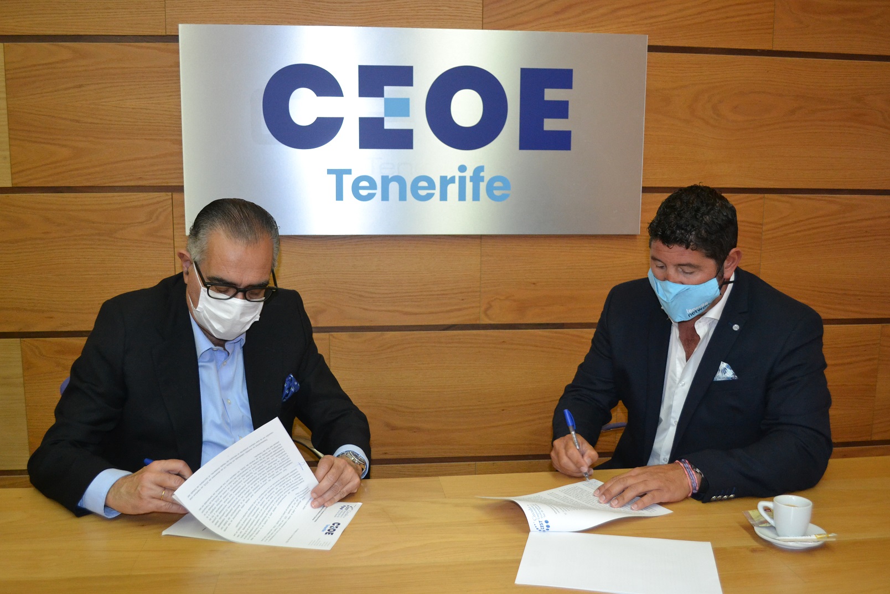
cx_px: 445
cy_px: 297
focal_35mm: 33
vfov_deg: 40.0
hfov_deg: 57.2
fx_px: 816
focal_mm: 22
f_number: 4
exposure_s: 1/60
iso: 1800
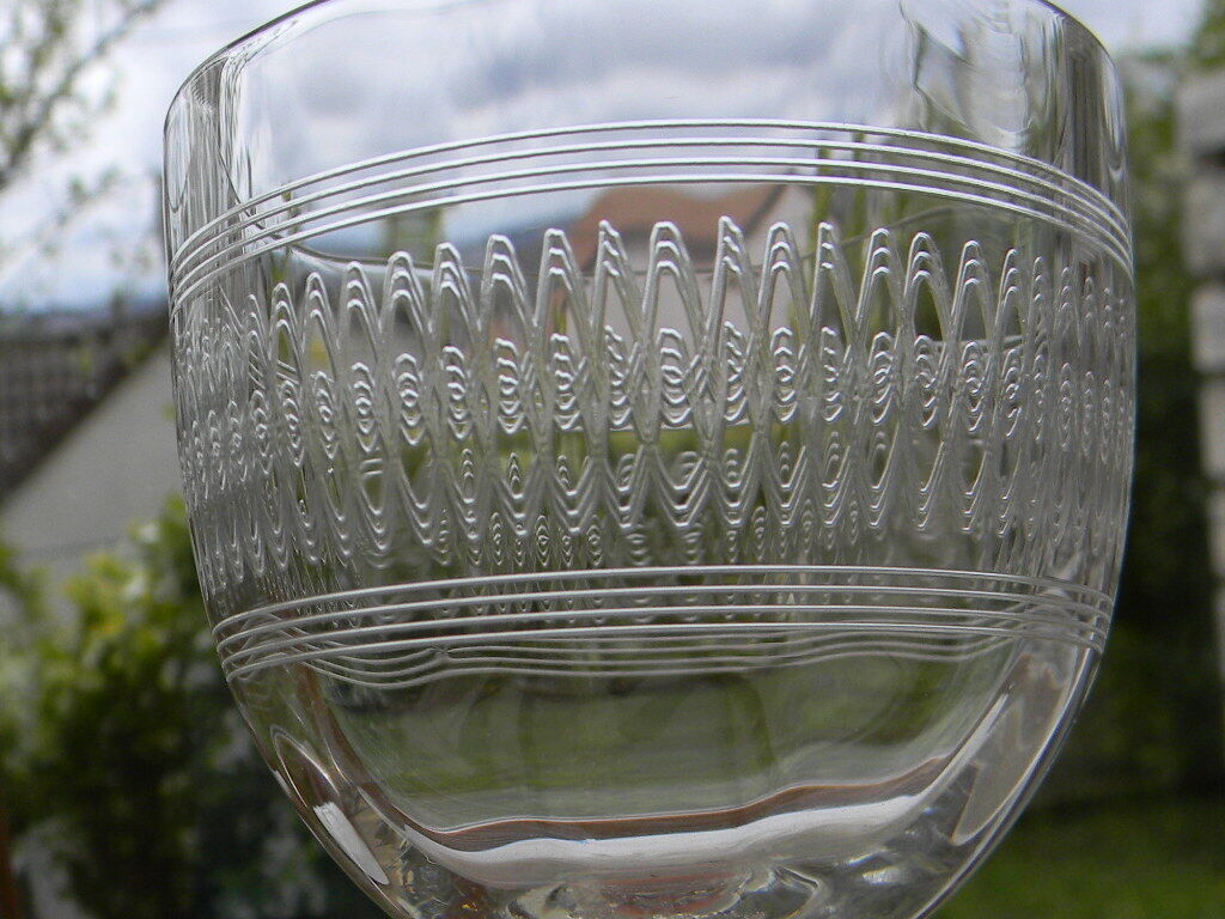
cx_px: 612
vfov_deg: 49.7
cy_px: 460
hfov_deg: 63.4
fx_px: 991
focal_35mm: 28
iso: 80
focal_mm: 5
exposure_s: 1/800
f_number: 3.5
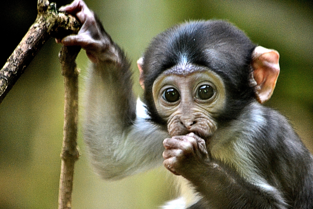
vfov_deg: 3.1
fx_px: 3912
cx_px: 156
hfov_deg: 4.6
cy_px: 104
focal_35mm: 450
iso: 2000
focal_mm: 300
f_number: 5.6
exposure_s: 1/125
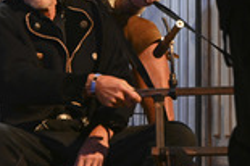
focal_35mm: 251
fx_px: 1741
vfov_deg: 5.4
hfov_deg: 8.2
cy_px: -37
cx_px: 117
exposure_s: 1/200
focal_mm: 86
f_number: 6.3
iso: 3200
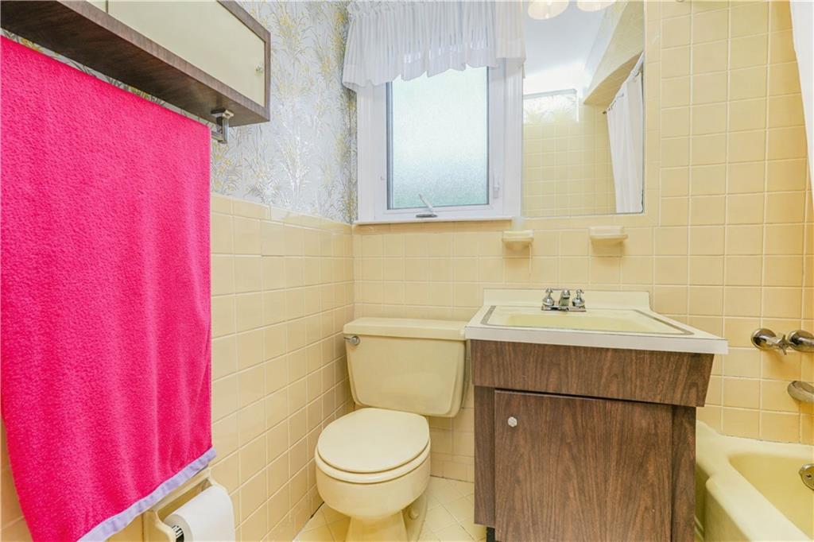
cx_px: 407
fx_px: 373
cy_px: 271
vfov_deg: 72.0
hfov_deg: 95.0
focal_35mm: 16
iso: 64
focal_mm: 16.5
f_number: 5
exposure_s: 1/50
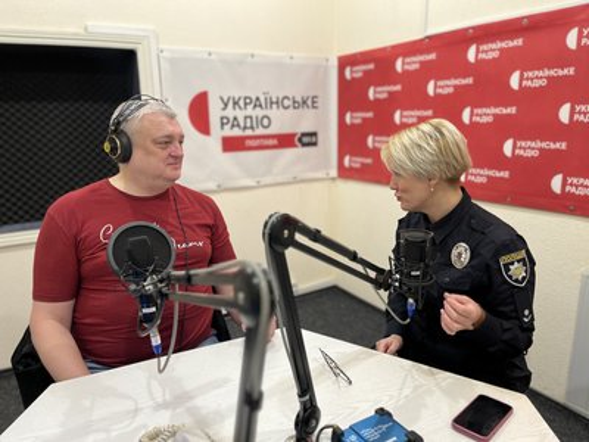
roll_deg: +1.6
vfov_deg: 53.1
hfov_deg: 67.3
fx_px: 442
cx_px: 294
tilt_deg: -13.0
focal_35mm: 26
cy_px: 221
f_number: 1.6
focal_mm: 5.1
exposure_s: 1/50
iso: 125
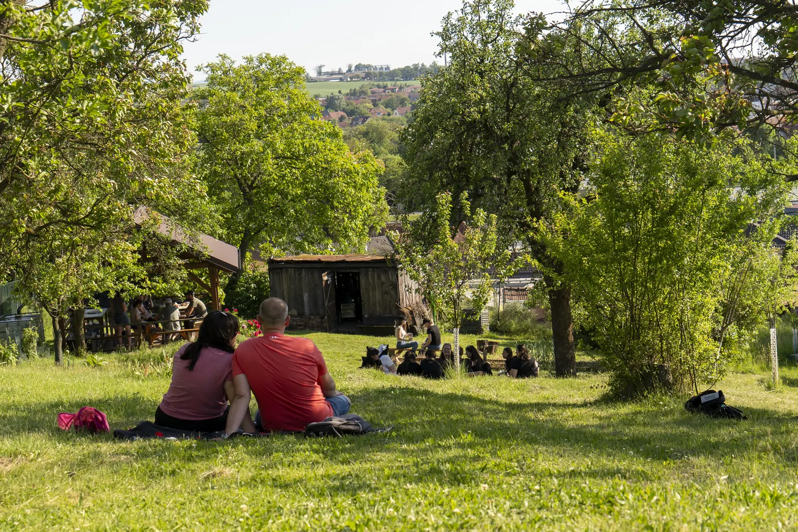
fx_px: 1419
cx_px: 399
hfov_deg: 31.4
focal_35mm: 64
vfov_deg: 21.2
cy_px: 266
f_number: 5
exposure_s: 1/250
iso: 100
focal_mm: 43
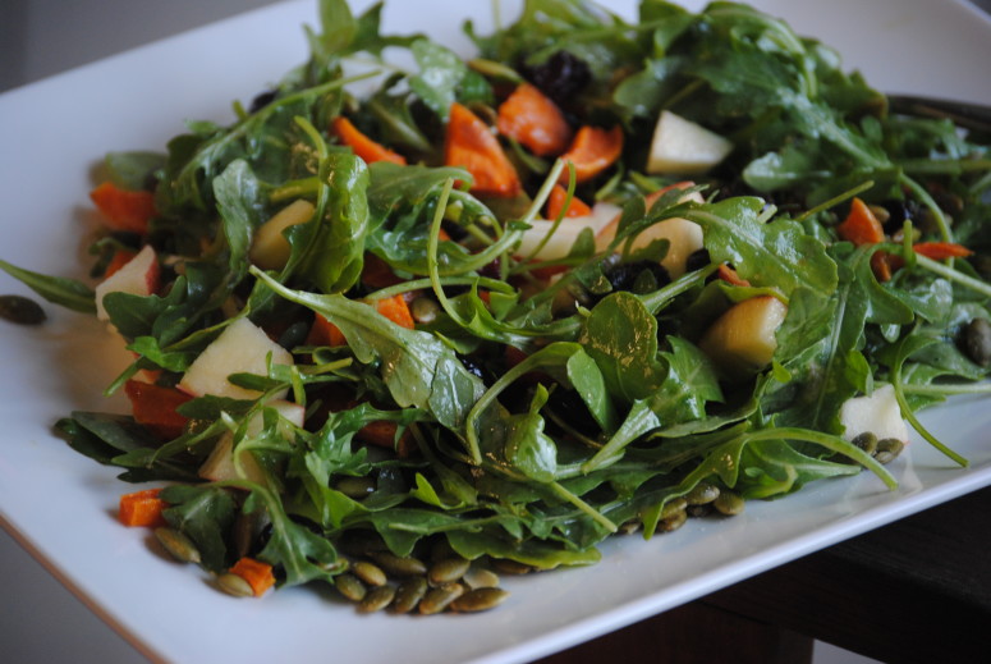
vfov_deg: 8.2
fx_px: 4631
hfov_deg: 12.2
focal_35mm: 168
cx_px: 496
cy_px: 332
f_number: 4.8
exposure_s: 1/60
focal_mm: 112
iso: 400
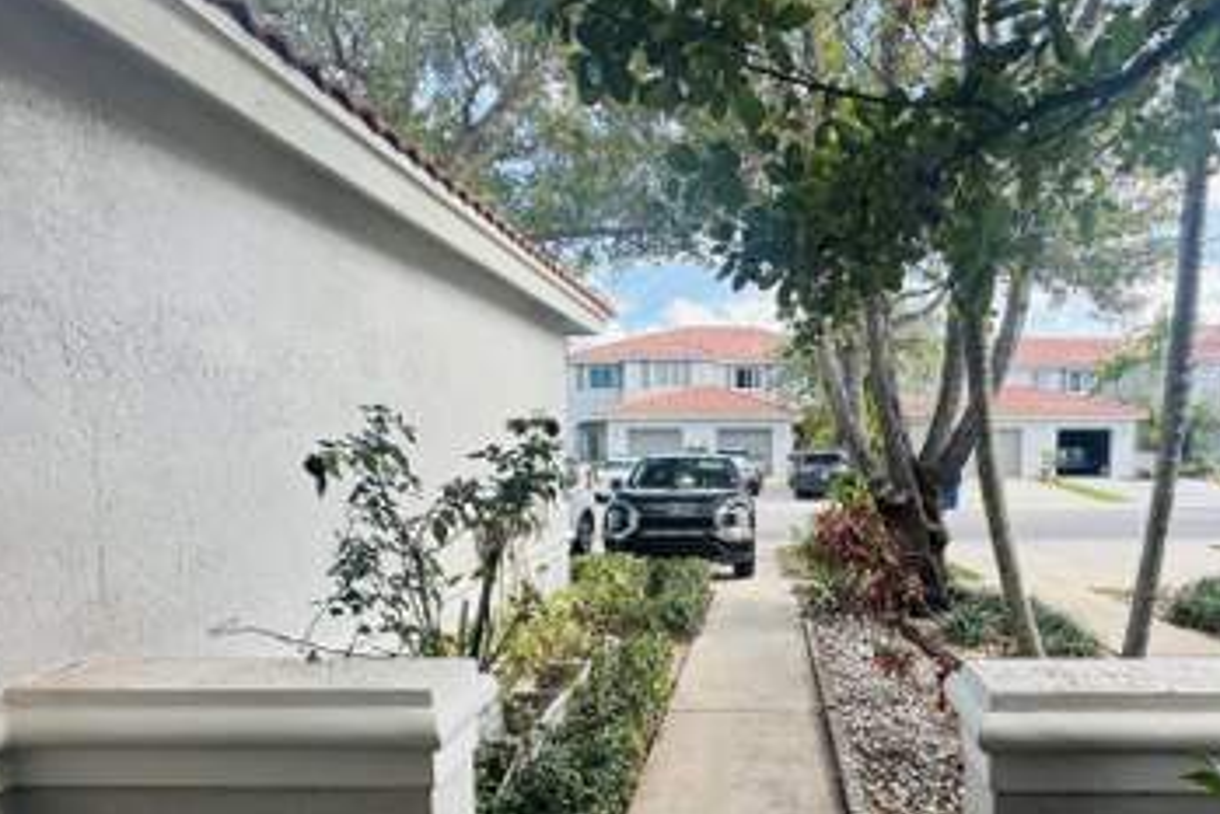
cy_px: 503
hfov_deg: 82.4
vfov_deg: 61.2
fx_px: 678
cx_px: 759
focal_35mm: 20
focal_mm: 2.22
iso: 40
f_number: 2.2
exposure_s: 1/273
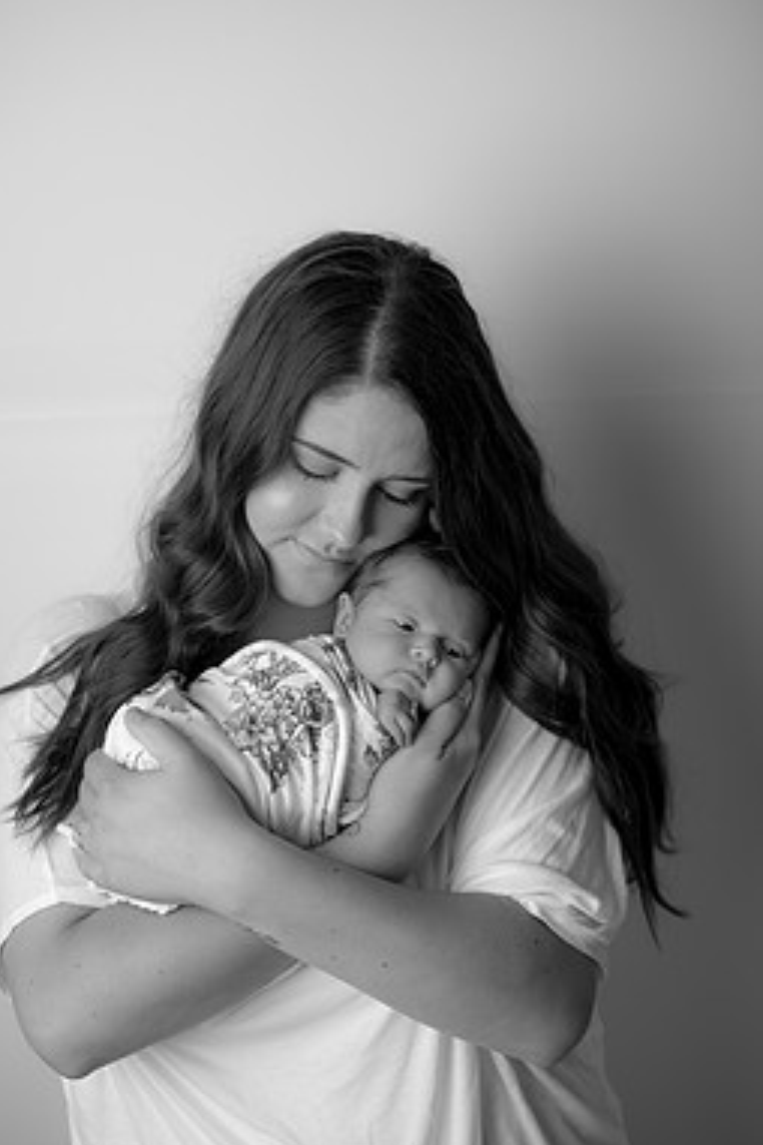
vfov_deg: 33.9
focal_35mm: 59
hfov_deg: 23.0
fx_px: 1876
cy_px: 592
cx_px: 339
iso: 100
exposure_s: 1/200
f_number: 2.5
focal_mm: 50
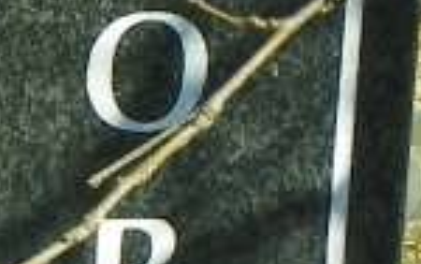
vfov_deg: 1.9
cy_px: 219
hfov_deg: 3.1
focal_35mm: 678
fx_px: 7785
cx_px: -530
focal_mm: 14.2
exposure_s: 1/200
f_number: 5.6
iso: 64
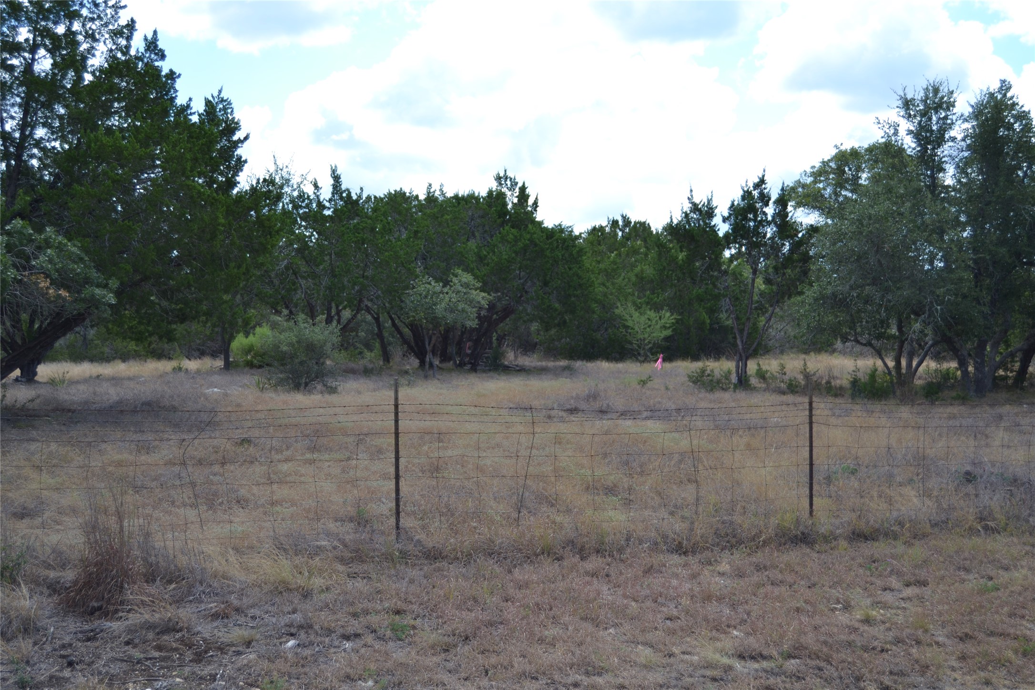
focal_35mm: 45
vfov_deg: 29.9
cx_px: 518
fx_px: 1294
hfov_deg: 43.6
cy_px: 345
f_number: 4.2
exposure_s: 1/500
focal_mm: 30
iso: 100
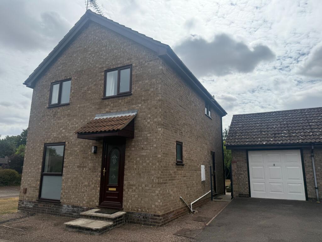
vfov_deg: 56.8
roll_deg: -0.5
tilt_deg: +12.6
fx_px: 223
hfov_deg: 71.6
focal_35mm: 24
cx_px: 161
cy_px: 121
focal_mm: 6.76
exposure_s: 1/11905
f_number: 1.78
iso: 100
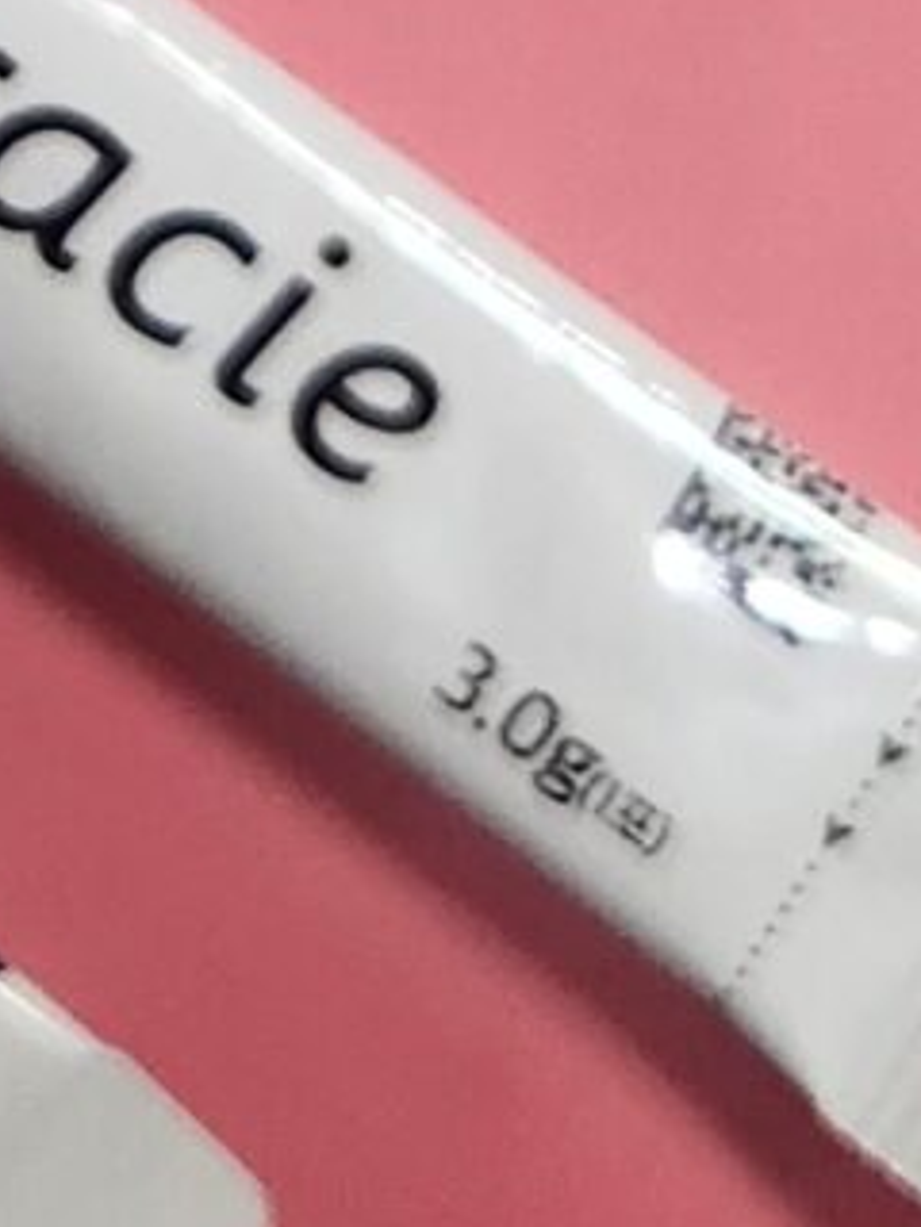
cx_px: -295
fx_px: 6527
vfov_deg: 9.6
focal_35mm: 184
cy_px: -1645
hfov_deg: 8.0
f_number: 1.8
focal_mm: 5.4
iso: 160
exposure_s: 1/120
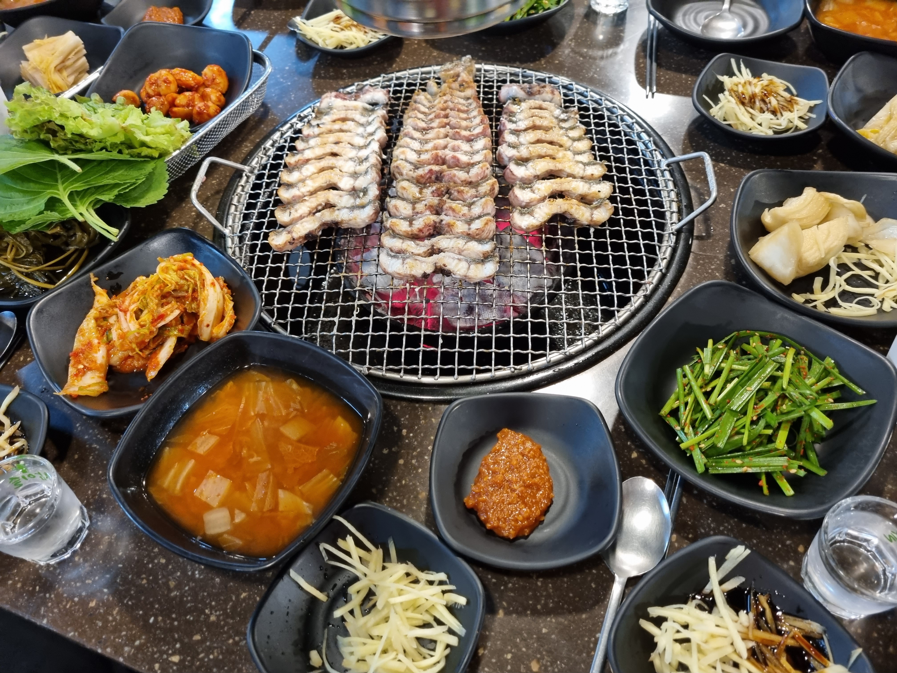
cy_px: 336
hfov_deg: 67.3
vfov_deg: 53.1
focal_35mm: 26
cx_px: 448
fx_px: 674
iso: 500
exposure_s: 1/40
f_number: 1.8
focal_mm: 5.4
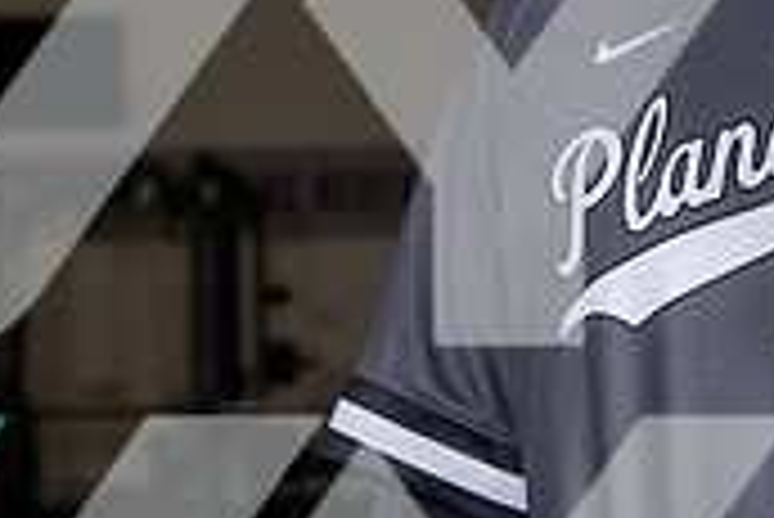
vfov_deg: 6.4
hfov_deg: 9.5
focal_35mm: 216
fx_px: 4648
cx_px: 698
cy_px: 110
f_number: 5.6
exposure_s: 1/200
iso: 200
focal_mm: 64
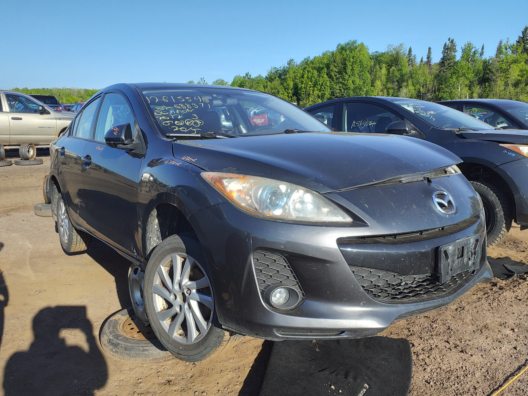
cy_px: 198
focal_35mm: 26
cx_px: 264
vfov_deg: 53.1
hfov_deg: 67.3
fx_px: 397
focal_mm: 3.58
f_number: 1.9
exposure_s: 1/532
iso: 40
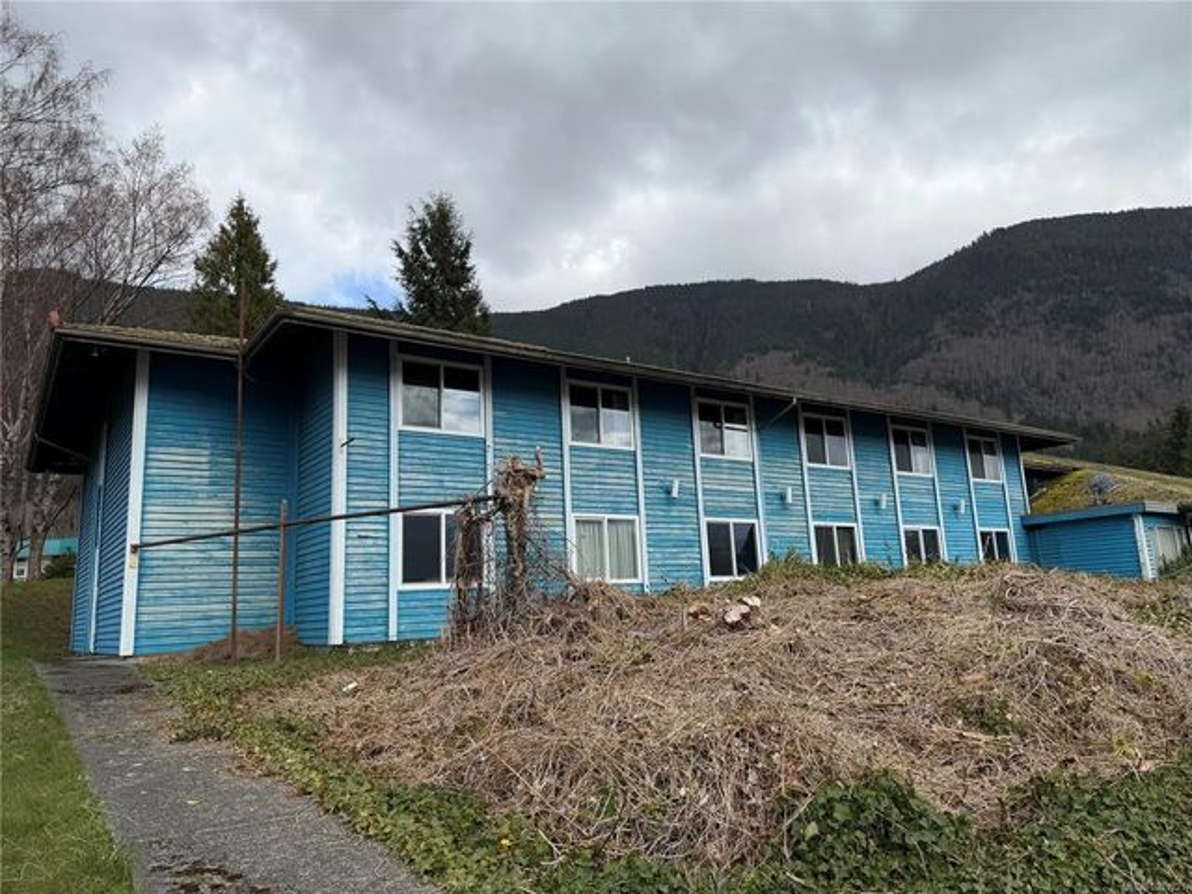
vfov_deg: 56.8
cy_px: 447
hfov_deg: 71.6
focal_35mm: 24
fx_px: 826
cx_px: 596
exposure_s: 1/3279
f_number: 1.78
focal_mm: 6.76
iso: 80
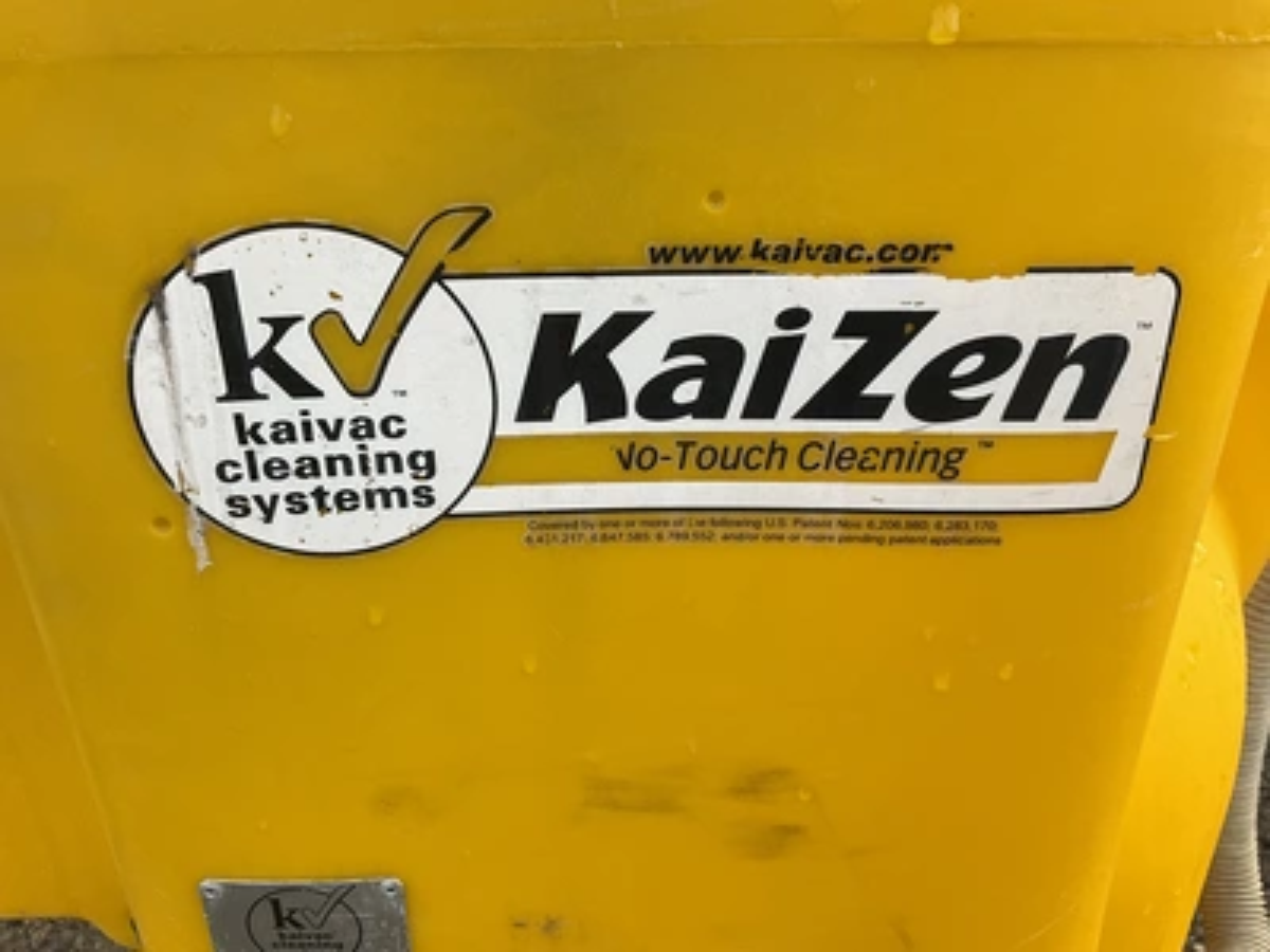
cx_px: 635
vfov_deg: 48.2
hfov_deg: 61.7
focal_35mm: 29
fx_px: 1064
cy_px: 476
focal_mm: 3
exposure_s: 1/122
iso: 25
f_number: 1.8
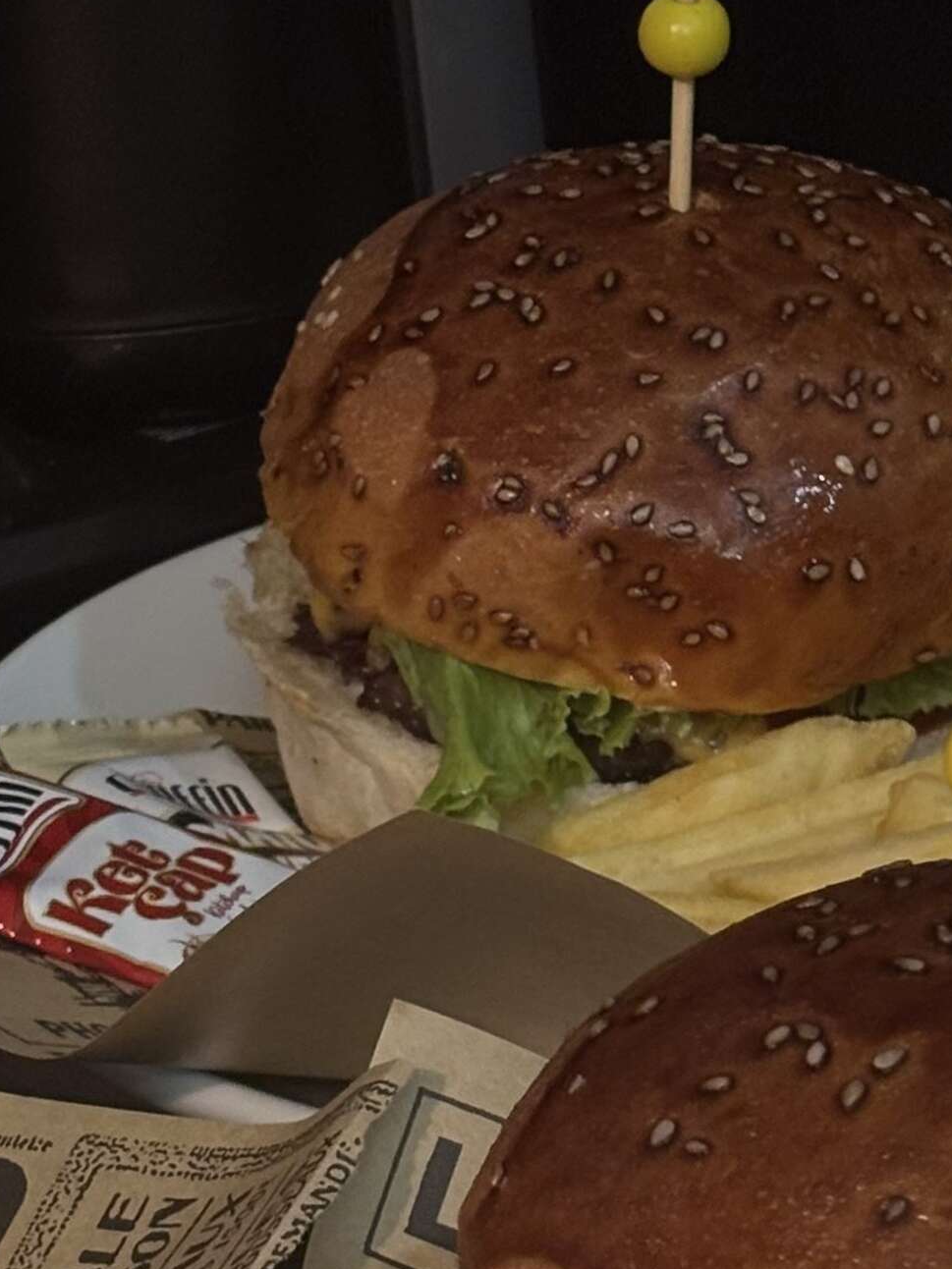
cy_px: 904
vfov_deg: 12.2
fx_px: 5904
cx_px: 191
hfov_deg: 9.2
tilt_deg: -26.3
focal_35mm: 161
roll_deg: +2.0
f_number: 1.6
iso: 125
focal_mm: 5.96
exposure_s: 1/50
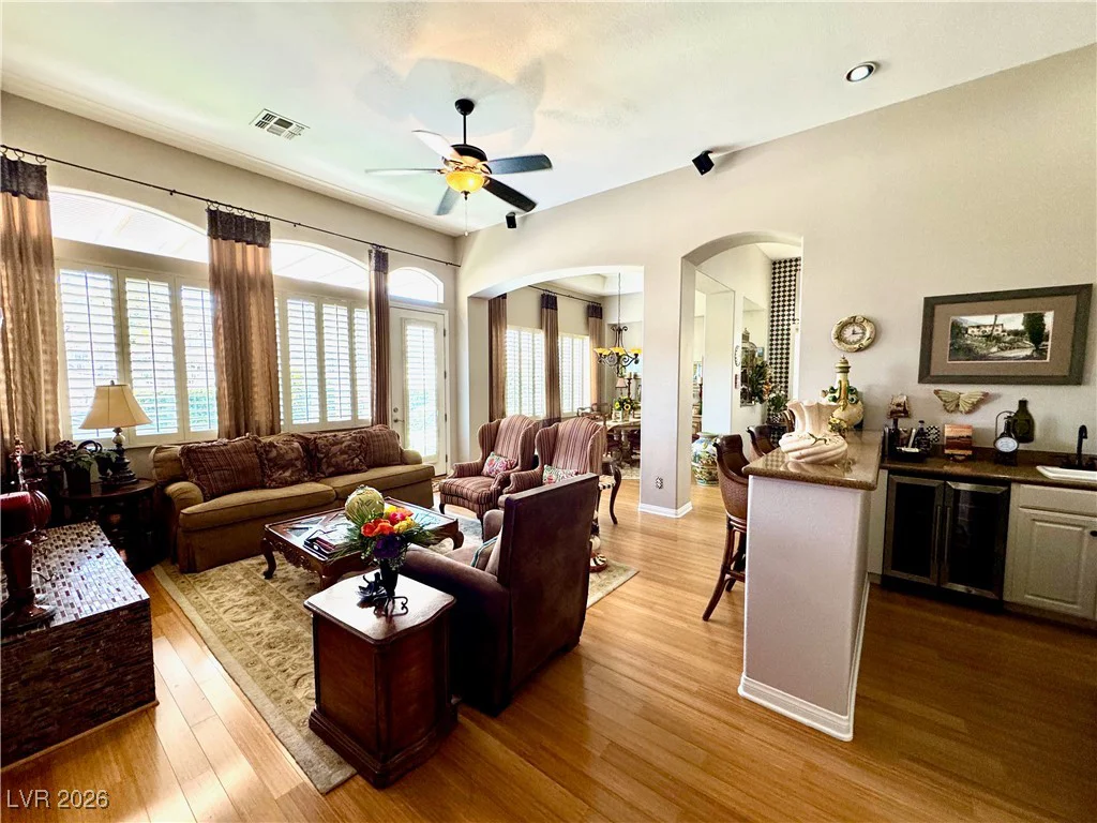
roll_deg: -0.1
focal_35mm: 14
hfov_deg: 102.1
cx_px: 548
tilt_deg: -5.3
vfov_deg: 85.7
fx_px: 444
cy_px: 412
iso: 250
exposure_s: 1/60
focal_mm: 2.22
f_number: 2.2
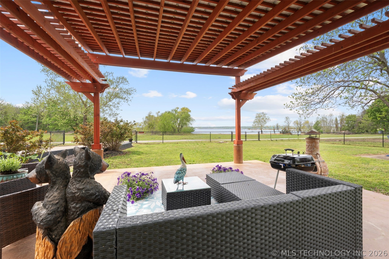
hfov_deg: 96.7
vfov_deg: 73.7
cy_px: 130
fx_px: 173
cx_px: 194
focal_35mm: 16
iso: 200
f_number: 9
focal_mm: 16
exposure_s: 1/30
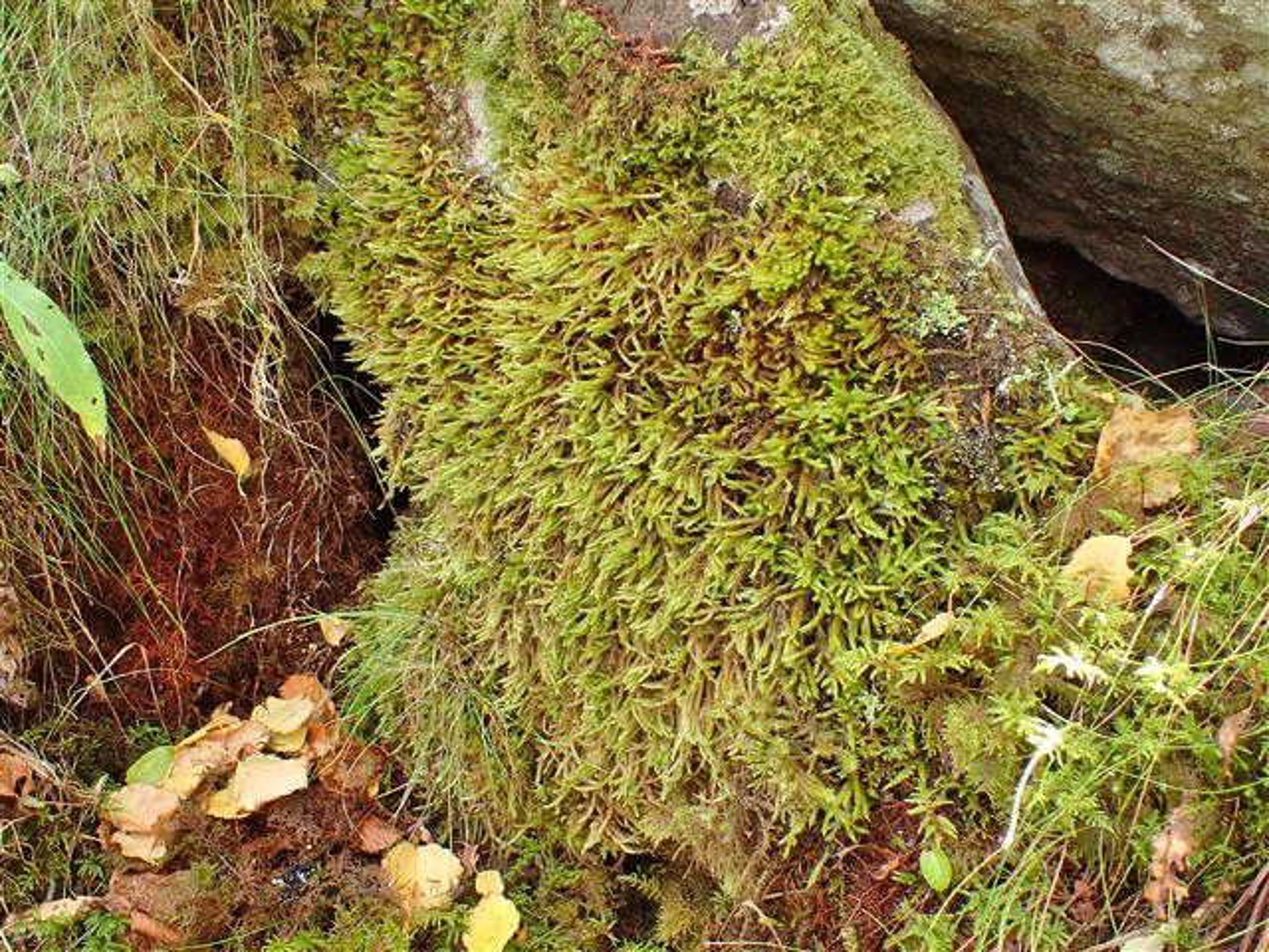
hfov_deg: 60.0
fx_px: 1100
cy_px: 476
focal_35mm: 30
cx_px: 634
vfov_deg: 46.8
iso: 200
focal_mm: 5.5
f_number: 2.3
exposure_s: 1/125
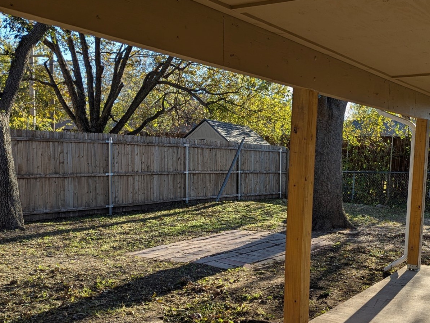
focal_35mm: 41
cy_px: 203
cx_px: 316
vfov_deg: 34.9
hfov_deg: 44.4
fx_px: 509
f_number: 1.85
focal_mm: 6.81
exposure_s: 1/512
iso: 38
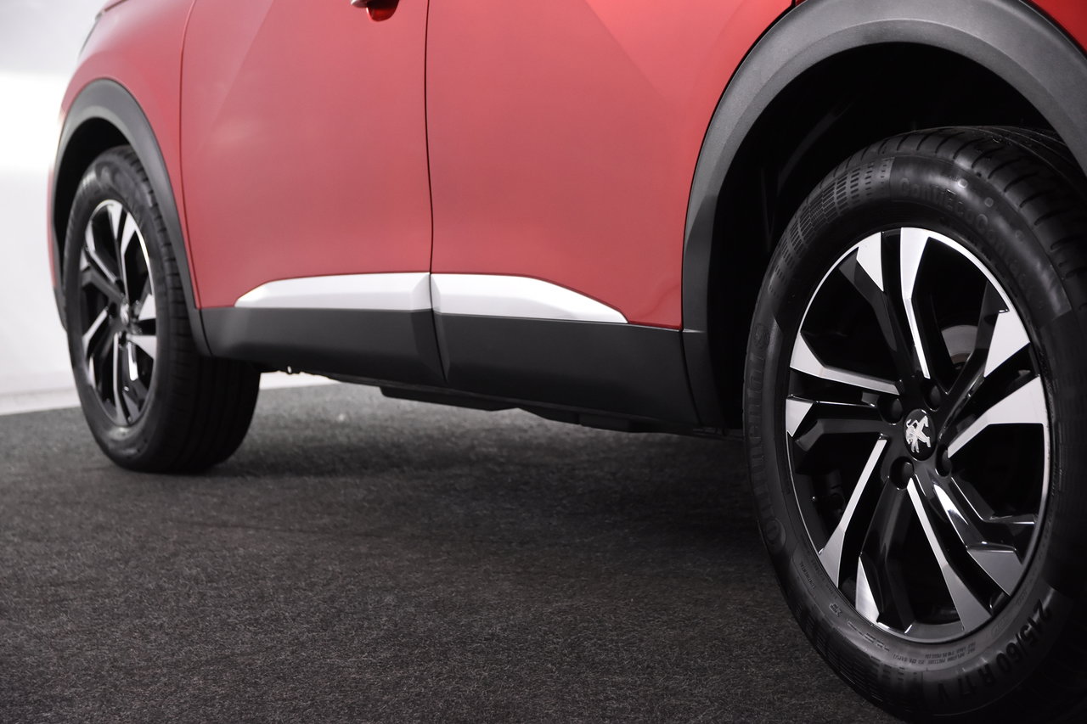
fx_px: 2355
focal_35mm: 78
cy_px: 362
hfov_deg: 26.0
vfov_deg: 17.5
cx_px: 544
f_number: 5
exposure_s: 1/100
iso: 1600
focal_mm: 52
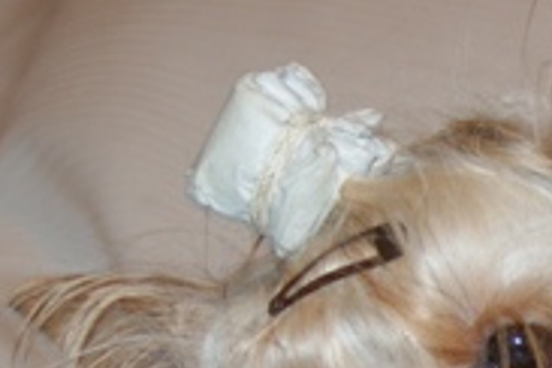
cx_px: 697
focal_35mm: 184
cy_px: 615
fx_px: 2817
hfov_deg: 10.9
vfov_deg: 7.3
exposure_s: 1/60
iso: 400
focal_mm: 35
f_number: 5.6
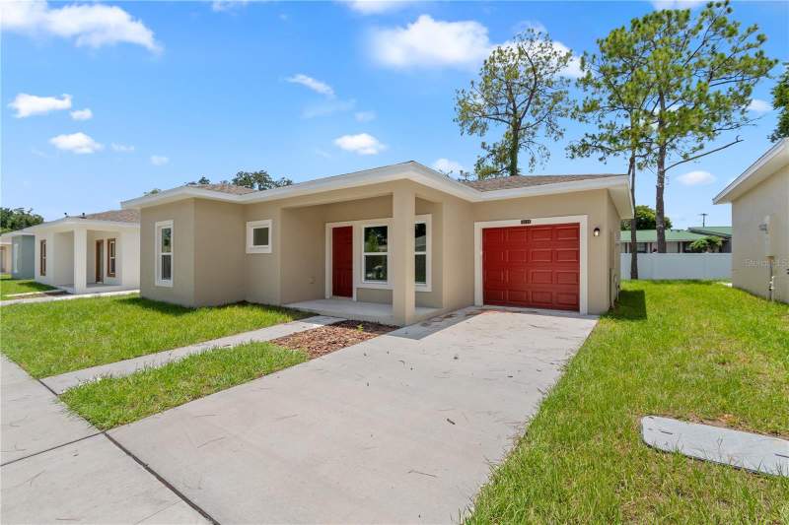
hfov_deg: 100.4
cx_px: 394
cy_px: 262
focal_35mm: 15
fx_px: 329
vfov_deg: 77.3
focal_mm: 10
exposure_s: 1/200
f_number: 7.1
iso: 100
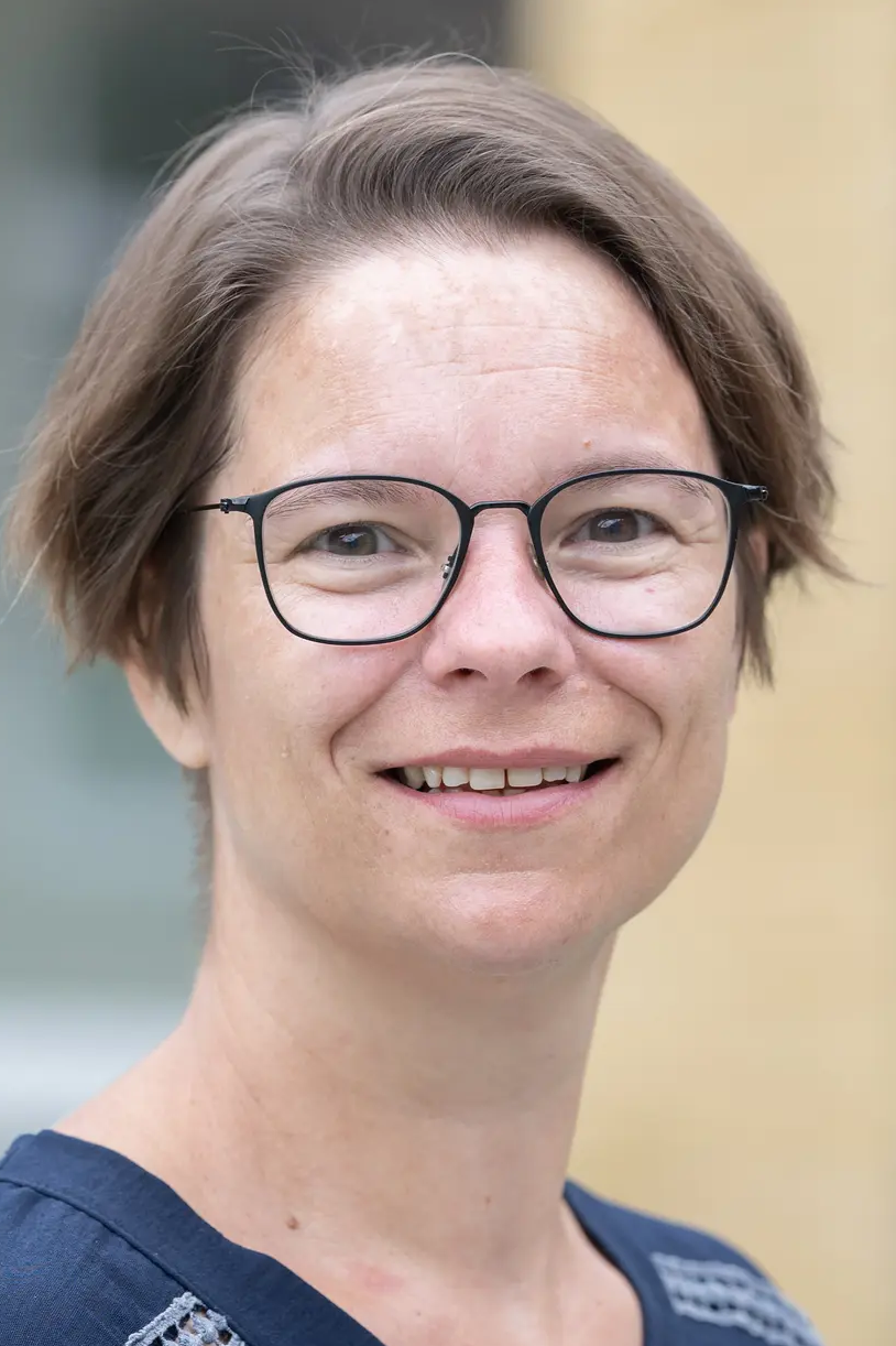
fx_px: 7956
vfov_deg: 9.6
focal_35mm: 213
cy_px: 1043
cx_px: 451
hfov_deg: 6.4
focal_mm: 135
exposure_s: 1/160
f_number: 3.5
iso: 500
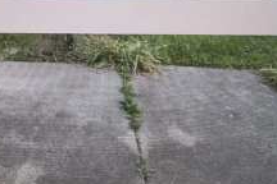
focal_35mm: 45
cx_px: 84
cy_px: 27
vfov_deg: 28.9
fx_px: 346
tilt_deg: -20.5
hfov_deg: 42.8
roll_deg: -0.2
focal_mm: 2.22
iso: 16
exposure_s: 1/120
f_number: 2.2
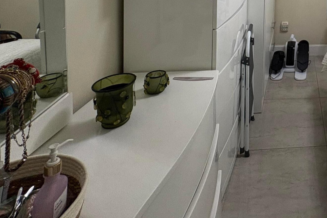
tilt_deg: -3.3
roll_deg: -1.8
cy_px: -47
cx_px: 334
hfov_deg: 47.6
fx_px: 291
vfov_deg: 33.2
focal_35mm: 32
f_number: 2.2
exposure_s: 1/60
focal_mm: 2.22
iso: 160
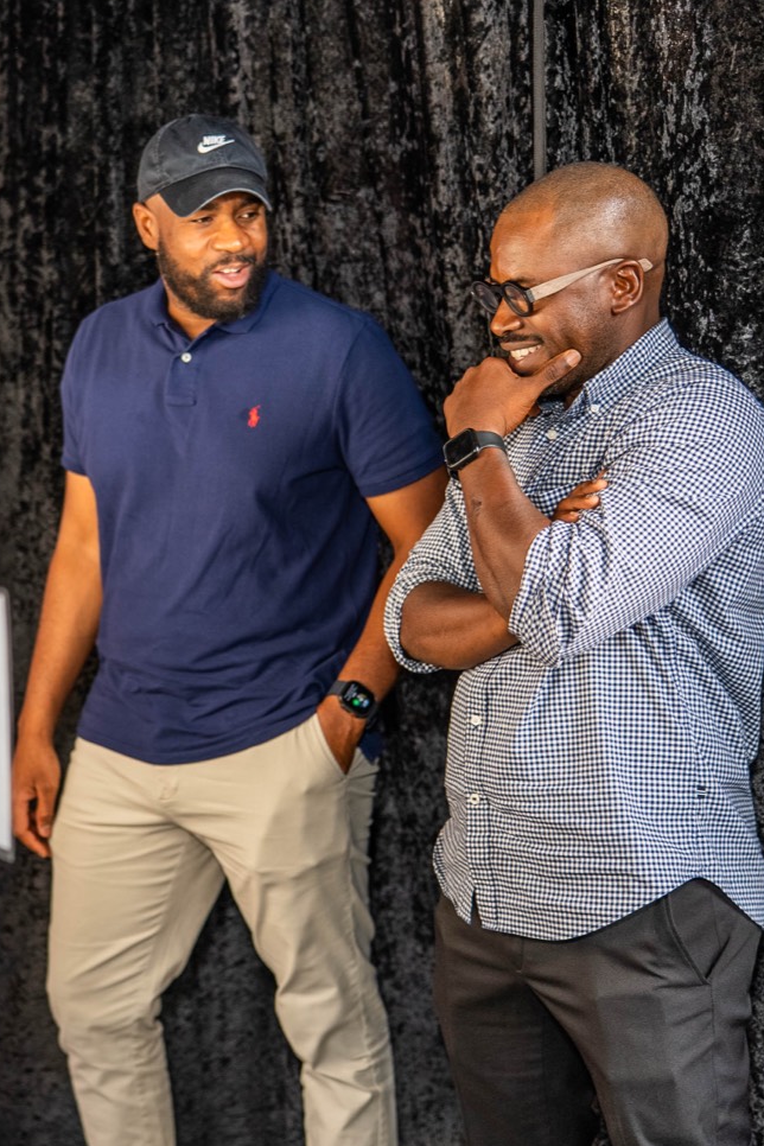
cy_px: 492
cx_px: 148
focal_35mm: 58
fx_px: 1846
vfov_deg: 34.4
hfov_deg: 23.0
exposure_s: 1/125
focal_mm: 35
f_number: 2
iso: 250
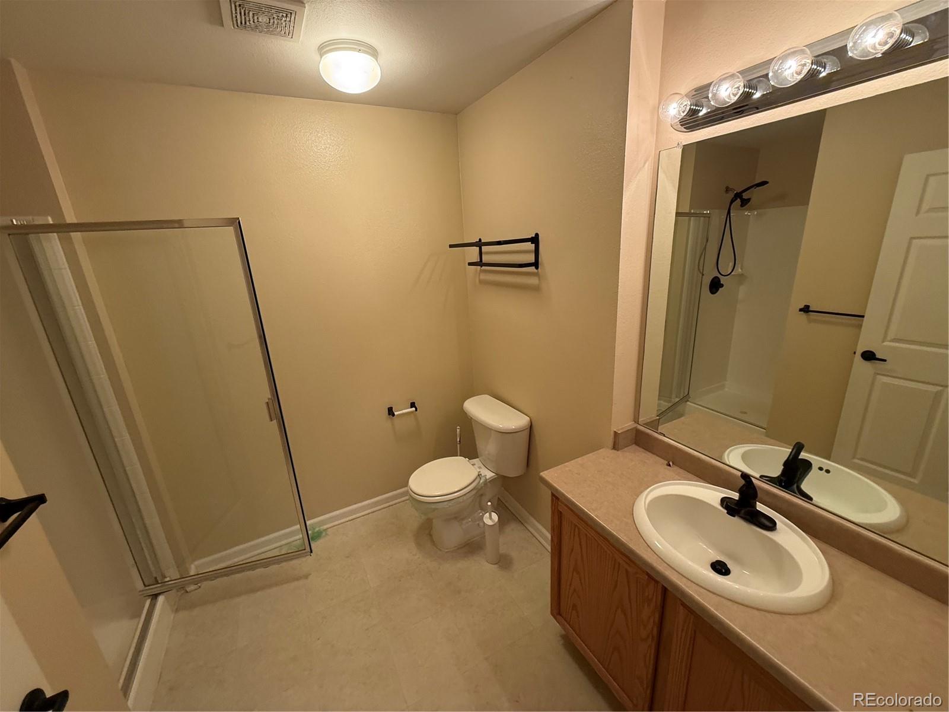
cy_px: 356
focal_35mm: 14
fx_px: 384
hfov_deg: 102.1
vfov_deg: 85.7
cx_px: 474
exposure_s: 1/120
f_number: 2.2
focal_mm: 2.22
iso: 200
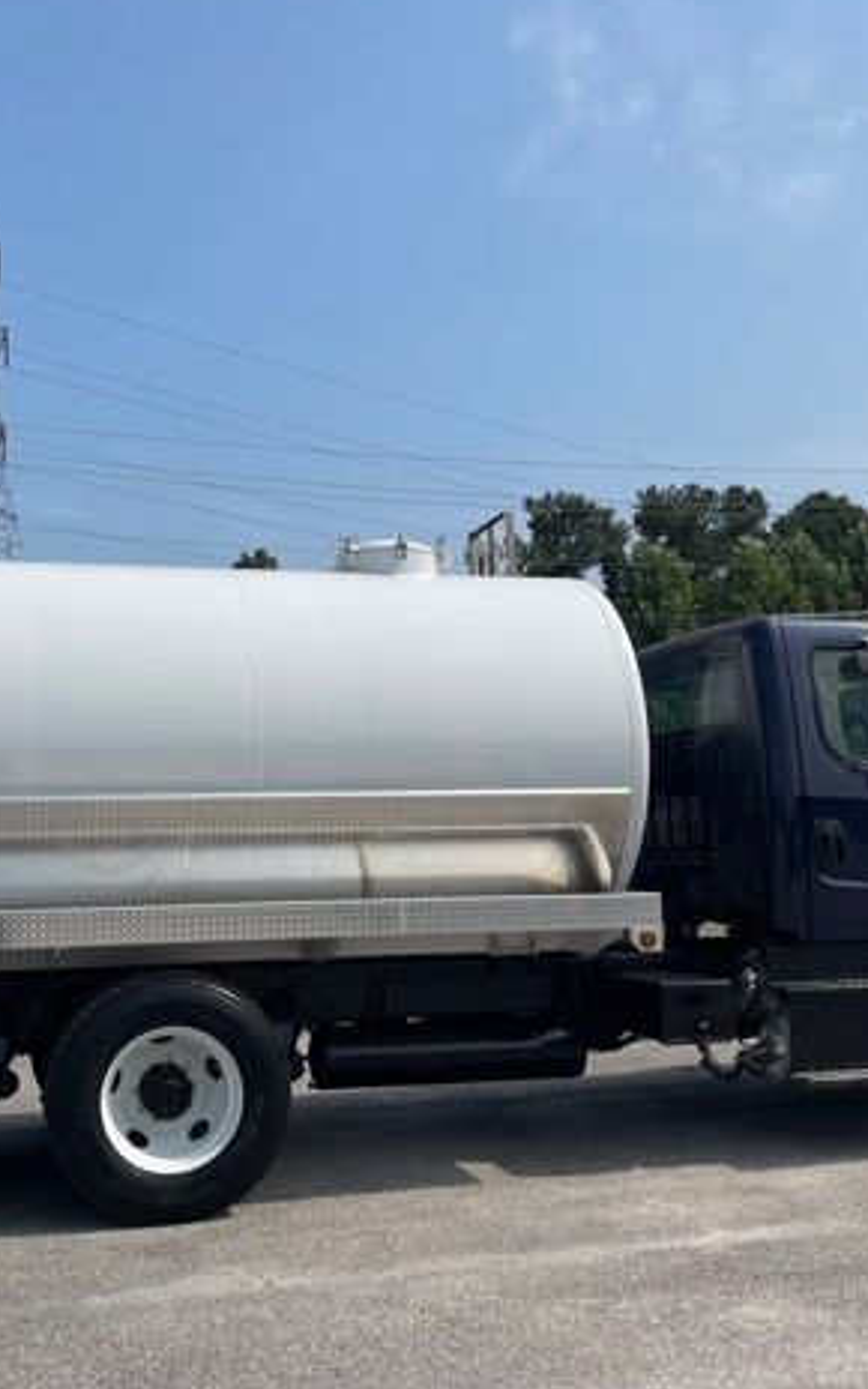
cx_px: 311
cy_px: 677
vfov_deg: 51.5
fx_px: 1438
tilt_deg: +7.0
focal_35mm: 38
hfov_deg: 33.4
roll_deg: +2.3
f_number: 1.6
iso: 32
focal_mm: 5.1
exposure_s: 1/7937
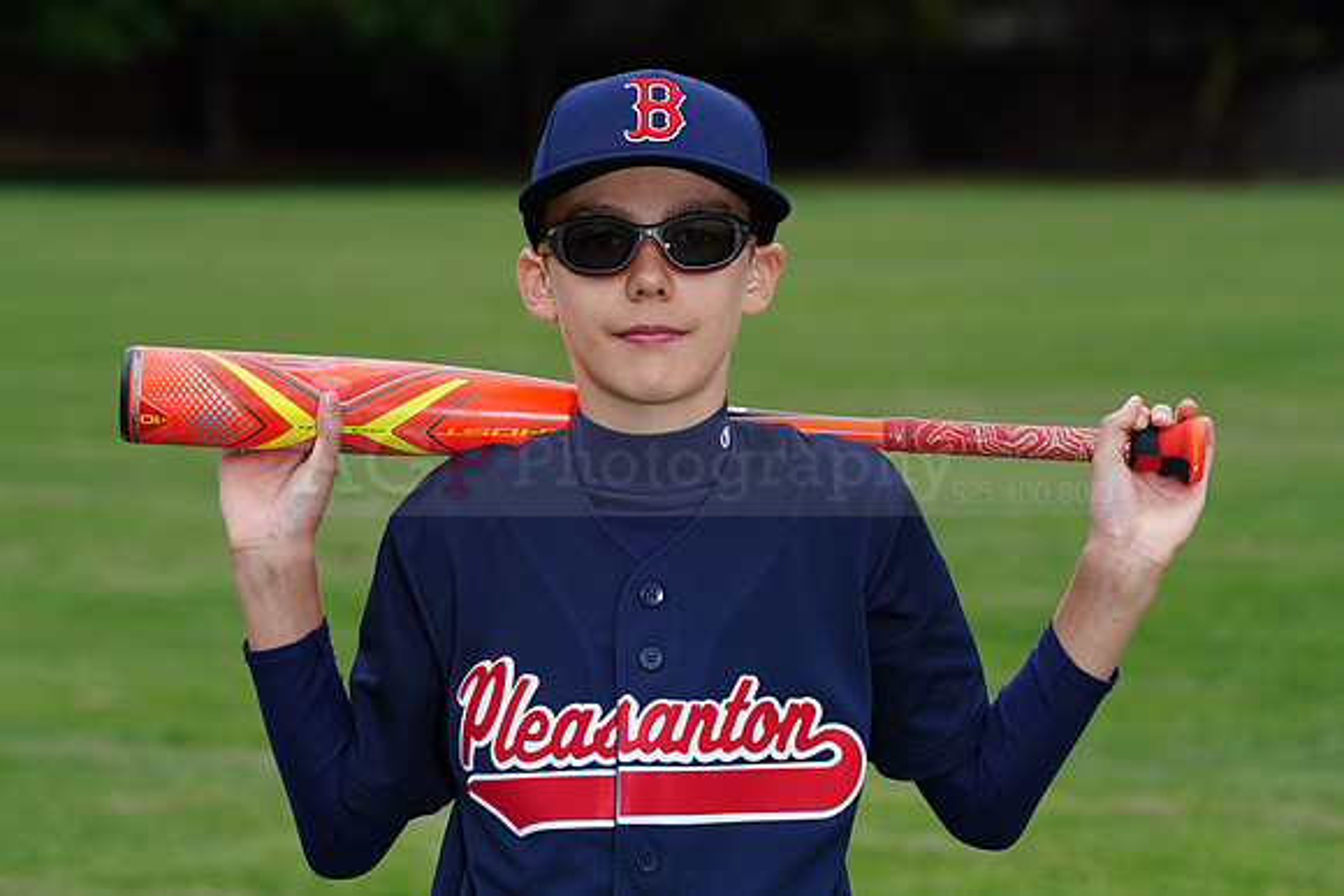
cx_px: 672
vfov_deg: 7.2
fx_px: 7169
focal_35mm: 192
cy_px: 448
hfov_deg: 10.7
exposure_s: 1/200
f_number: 9
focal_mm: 192
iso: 200
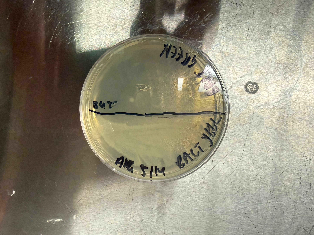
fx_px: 245
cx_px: 152
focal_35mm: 27
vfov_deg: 51.3
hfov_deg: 65.3
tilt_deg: -88.7
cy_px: 110
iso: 250
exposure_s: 1/103
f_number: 2.2
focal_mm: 2.22
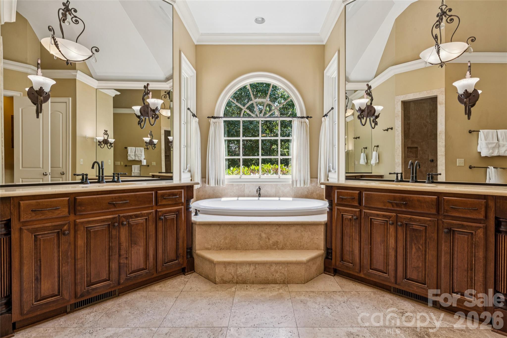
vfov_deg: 71.4
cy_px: 169
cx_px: 254
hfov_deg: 94.3
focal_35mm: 17
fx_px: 235
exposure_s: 1/6
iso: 100
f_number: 13
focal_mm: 16.7
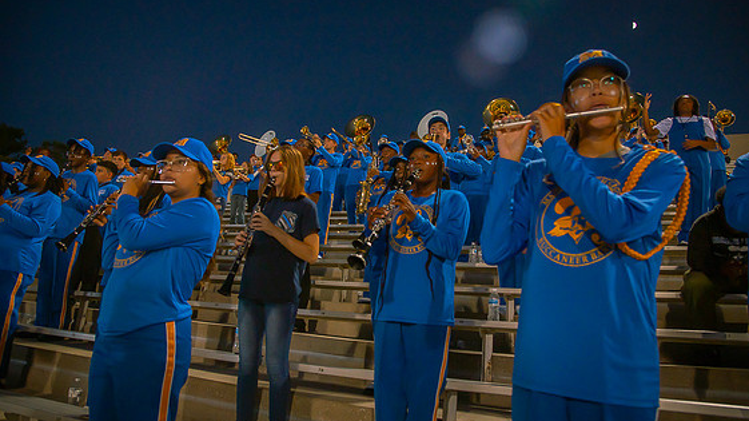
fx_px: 516
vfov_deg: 44.3
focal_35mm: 26
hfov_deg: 71.9
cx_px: 377
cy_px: 196
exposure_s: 1/250
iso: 800
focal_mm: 24
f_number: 4
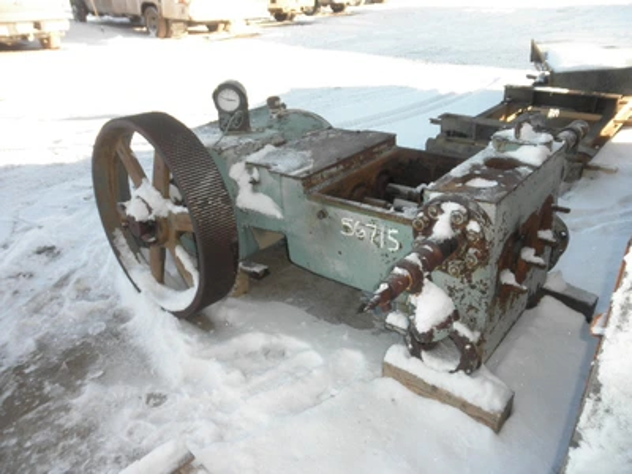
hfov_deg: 63.4
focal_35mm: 28
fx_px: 511
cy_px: 237
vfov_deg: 49.7
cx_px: 316
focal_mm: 5
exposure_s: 1/200
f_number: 3
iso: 64
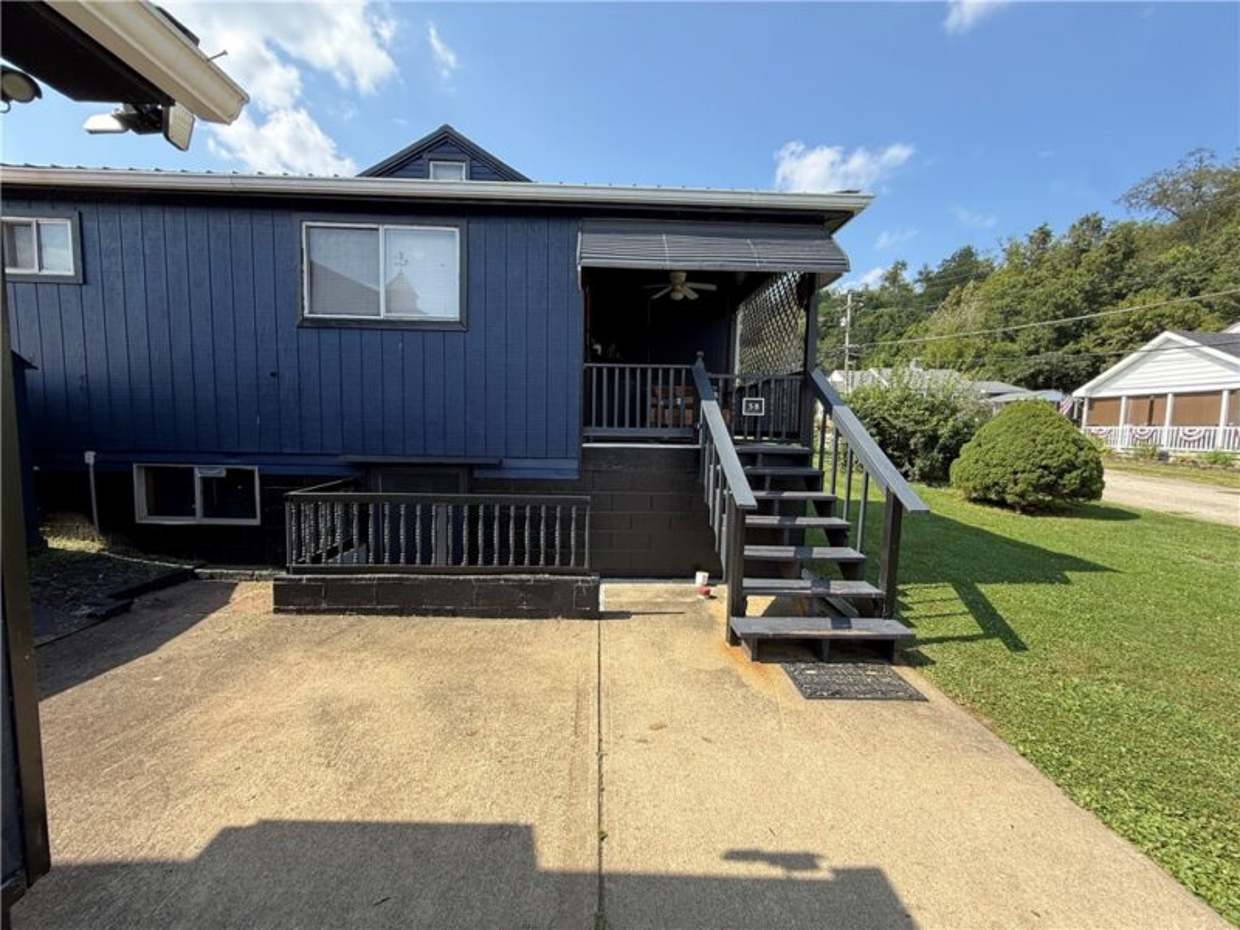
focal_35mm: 14
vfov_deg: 85.7
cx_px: 620
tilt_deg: -3.3
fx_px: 502
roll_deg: -1.4
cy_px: 465
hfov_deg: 102.1
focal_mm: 2.22
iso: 50
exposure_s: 1/355
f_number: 2.2
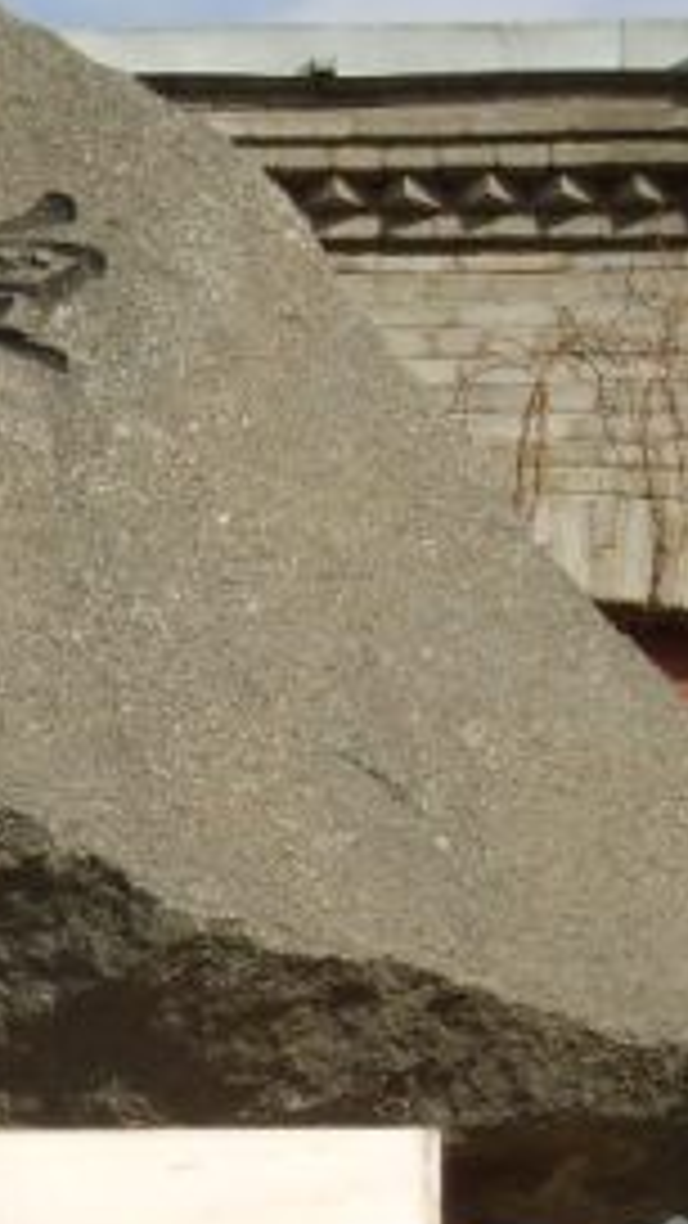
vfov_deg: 11.1
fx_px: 6227
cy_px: 1188
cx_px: -526
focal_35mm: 192
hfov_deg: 6.2
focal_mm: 10.2
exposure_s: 1/250
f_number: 6.9
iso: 50
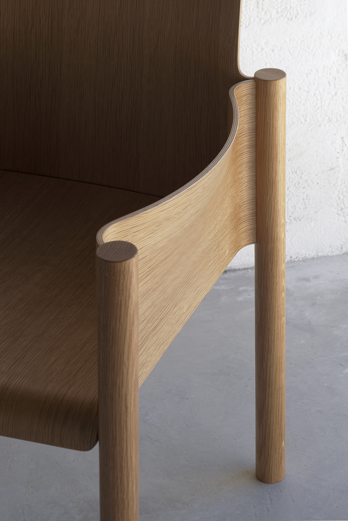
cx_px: 174
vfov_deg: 23.9
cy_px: 260
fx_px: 1231
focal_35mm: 85
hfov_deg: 16.1
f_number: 13
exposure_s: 1/40
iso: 400
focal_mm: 85
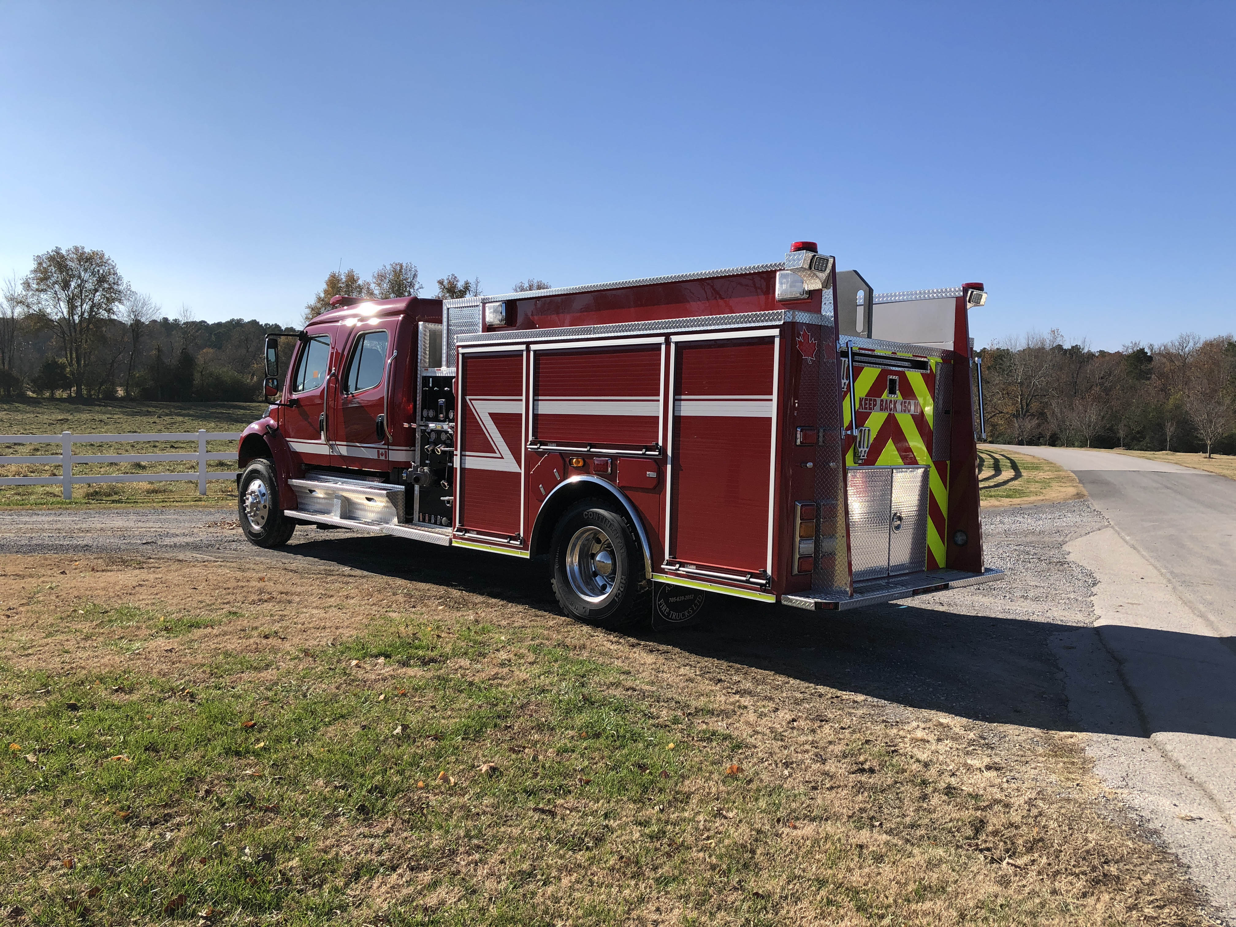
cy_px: 464
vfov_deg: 49.7
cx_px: 618
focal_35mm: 28
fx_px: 1000
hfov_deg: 63.4
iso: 20
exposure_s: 1/2288
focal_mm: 4
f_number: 1.8
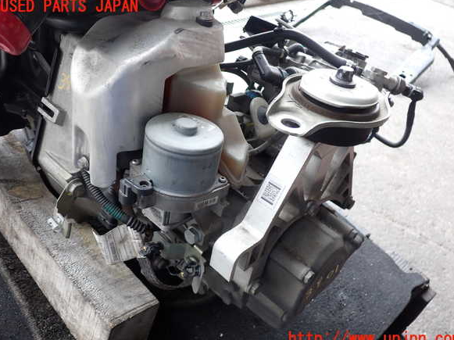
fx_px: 406
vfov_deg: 45.4
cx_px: 231
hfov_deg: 58.4
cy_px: 173
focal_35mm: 31
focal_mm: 5.4
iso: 160
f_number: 2.3
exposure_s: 1/60
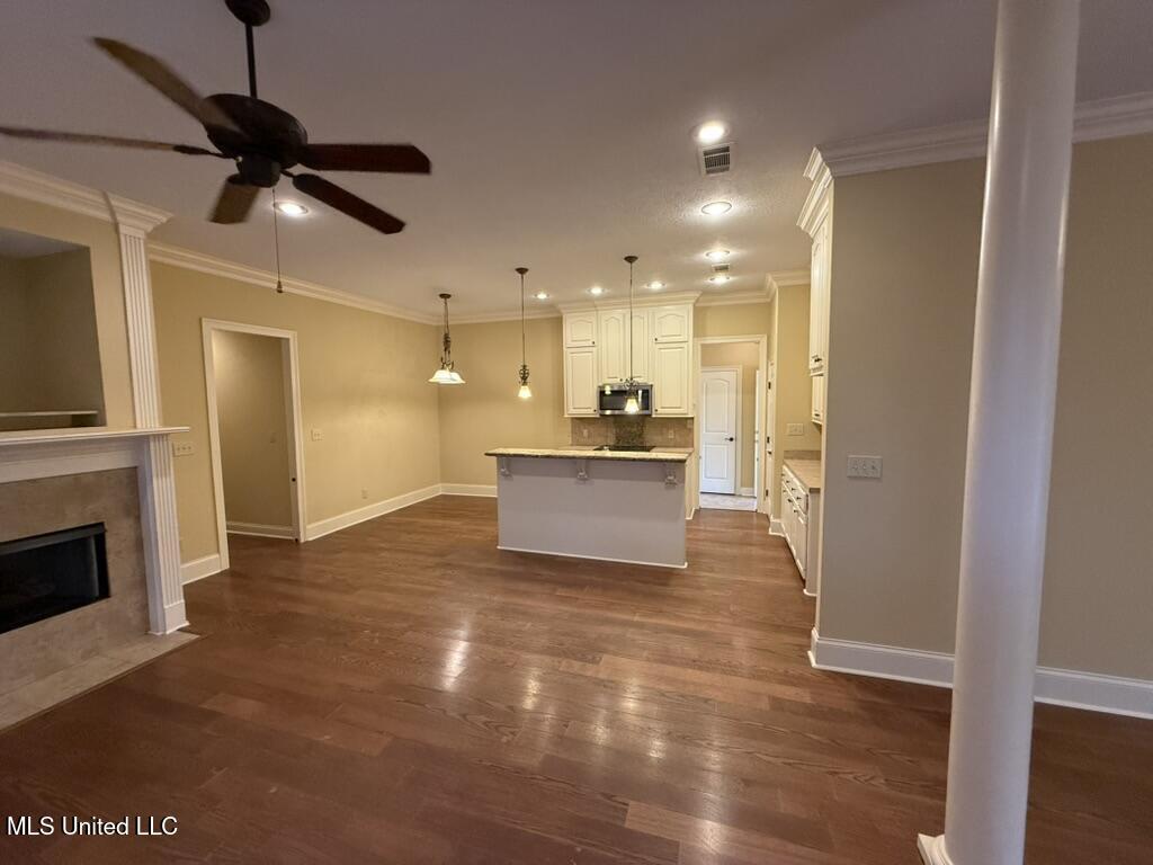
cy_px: 432
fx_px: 466
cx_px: 576
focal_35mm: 14
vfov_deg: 85.7
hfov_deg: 102.1
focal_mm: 2.22
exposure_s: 1/120
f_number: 2.2
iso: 500
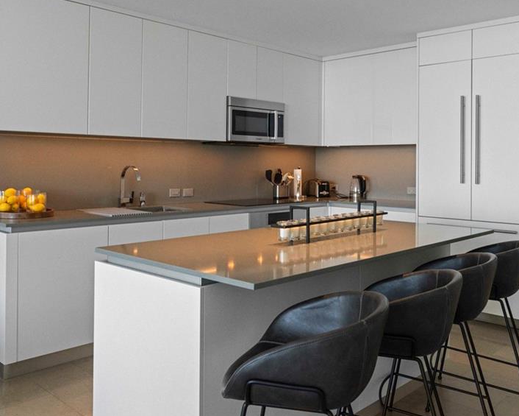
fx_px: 522
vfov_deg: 43.1
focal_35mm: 34
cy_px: 163
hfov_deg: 52.8
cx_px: 235
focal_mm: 16
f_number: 5.6
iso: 1000
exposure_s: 1/30
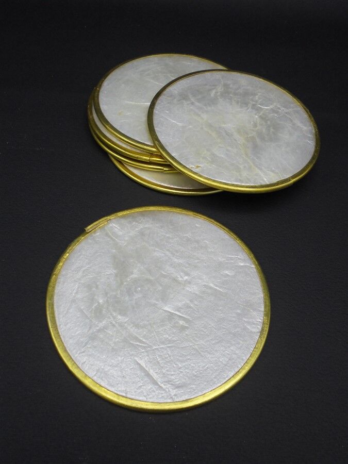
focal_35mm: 29
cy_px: 232
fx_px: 389
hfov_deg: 48.2
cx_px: 174
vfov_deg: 61.7
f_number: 3.7
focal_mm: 5.3
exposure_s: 1/50
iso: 100
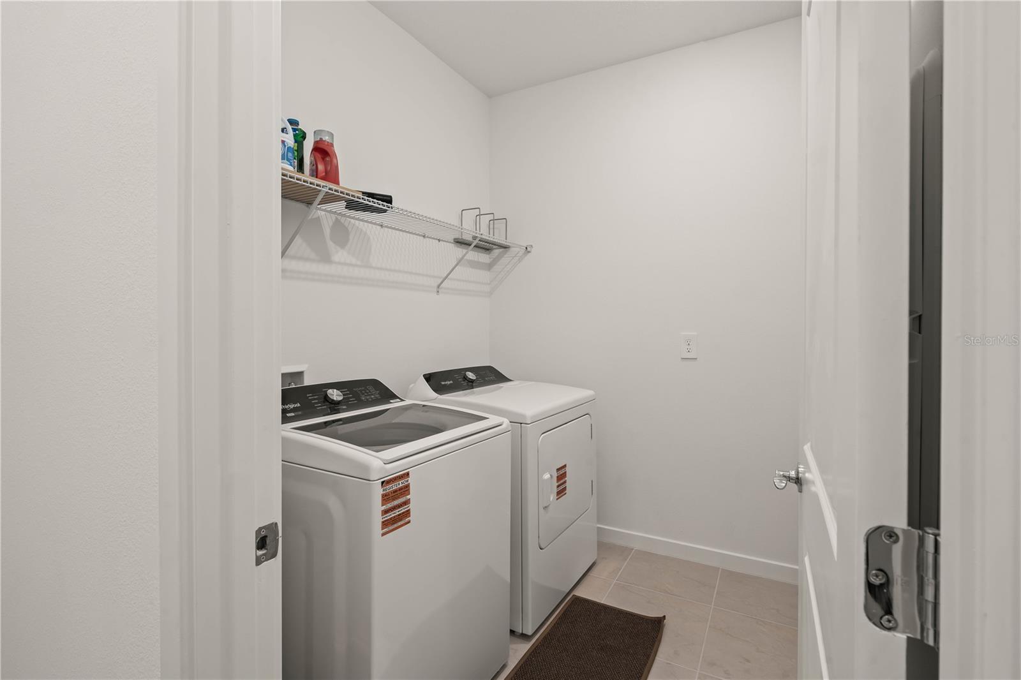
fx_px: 454
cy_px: 340
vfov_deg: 73.7
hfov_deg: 96.7
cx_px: 510
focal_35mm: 16
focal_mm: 16
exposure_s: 1.6
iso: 100
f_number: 11
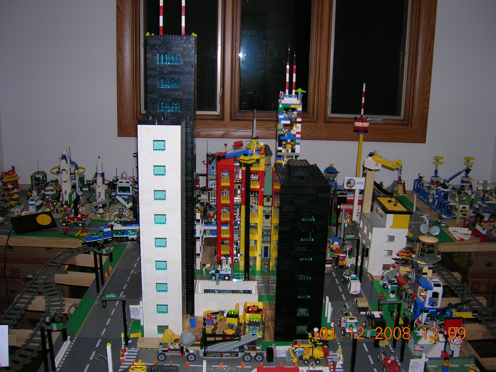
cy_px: 186
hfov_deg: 54.0
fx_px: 487
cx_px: 248
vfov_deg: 41.8
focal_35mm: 34
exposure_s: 1/60.1
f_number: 2.9
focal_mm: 5.7
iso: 50
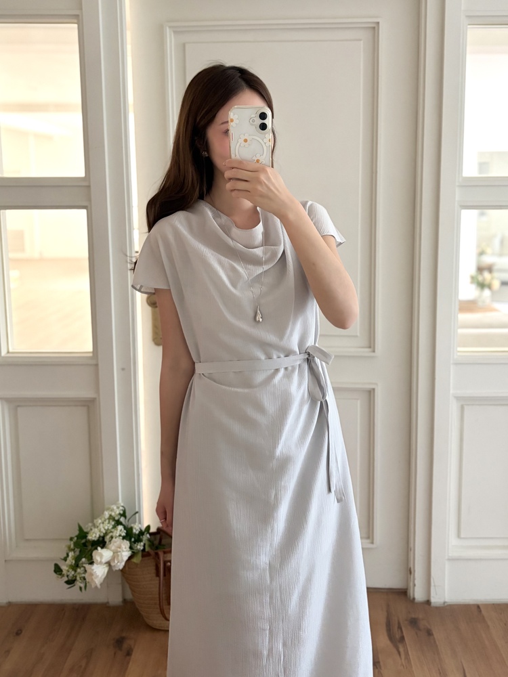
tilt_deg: -17.2
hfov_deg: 53.1
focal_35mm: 26
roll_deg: -0.5
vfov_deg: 67.3
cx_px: 254
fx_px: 509
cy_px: 338
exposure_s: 1/60
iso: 320
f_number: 1.6
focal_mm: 5.96
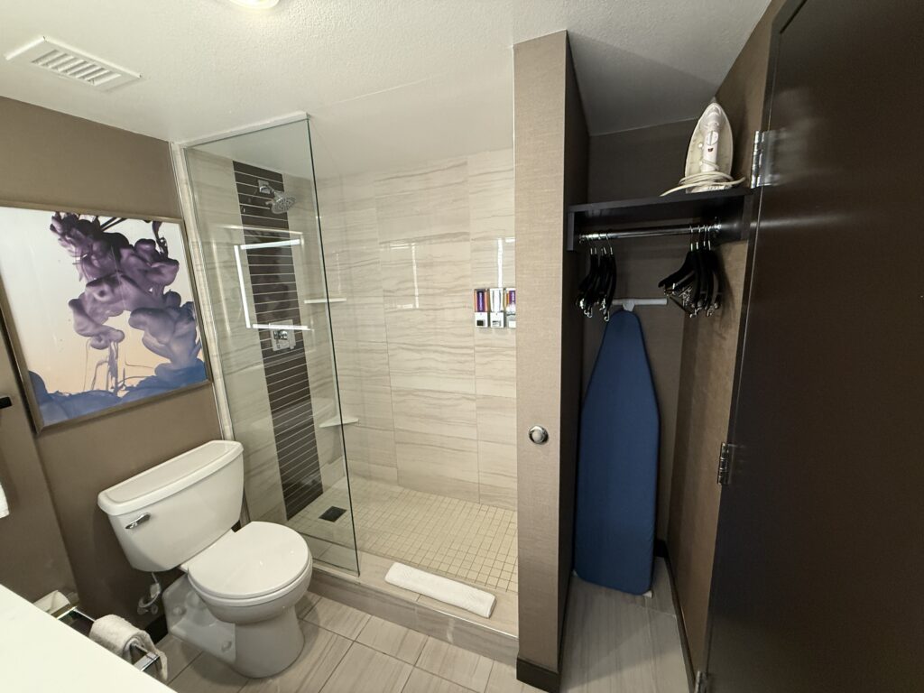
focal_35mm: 14
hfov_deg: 102.1
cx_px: 462
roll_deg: +2.5
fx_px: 374
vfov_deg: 85.7
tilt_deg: -10.0
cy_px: 346
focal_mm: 2.22
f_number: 2.2
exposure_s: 1/60
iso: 320
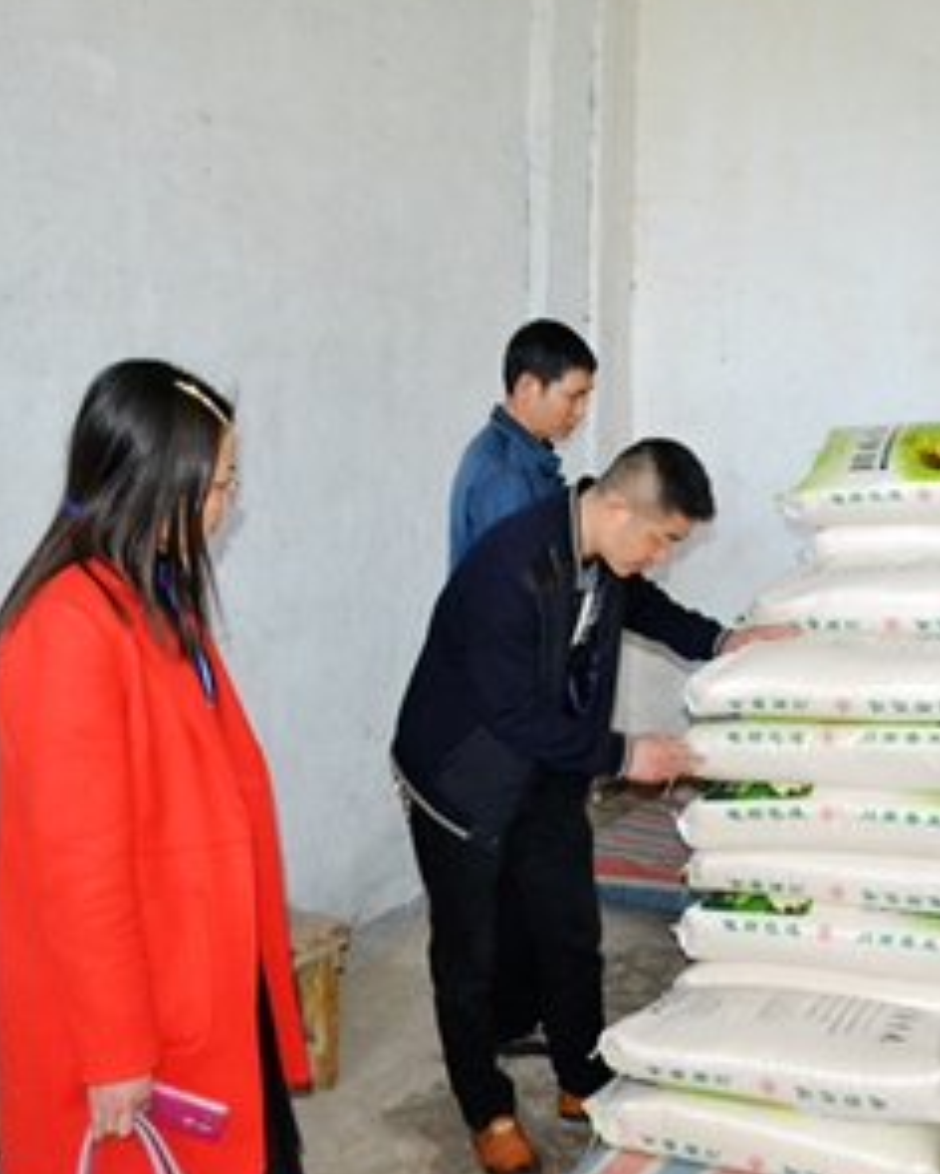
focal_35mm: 43
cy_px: 607
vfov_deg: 42.9
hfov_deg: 34.0
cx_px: 729
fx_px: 1495
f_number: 3.5
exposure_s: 1/60
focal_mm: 18
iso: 2500
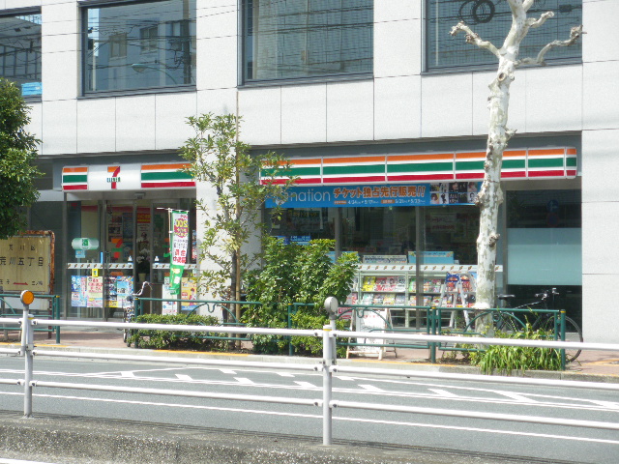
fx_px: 1752
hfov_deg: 20.0
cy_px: 232
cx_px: 310
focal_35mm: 98
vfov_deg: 15.1
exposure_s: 1/250
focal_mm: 17.4
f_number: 5
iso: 100
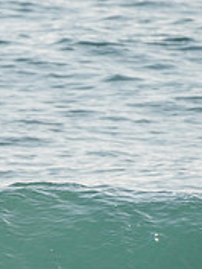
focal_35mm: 1575
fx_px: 12240
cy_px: 166
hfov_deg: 0.9
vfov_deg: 1.3
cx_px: -190
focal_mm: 500
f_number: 5.6
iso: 100
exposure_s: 1/2000
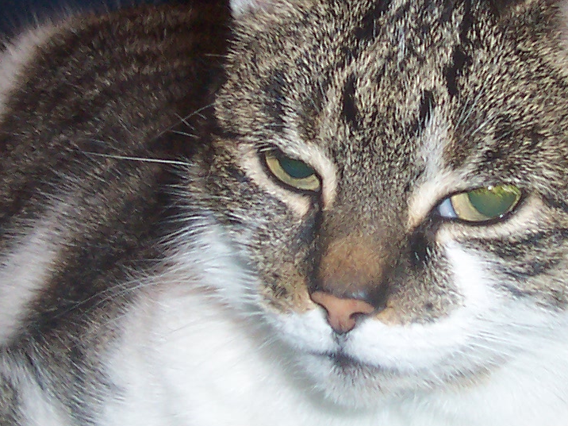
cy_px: 141
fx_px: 1723
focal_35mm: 105
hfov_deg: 18.6
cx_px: 409
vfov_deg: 14.1
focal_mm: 5.6
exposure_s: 1/60
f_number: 2.8
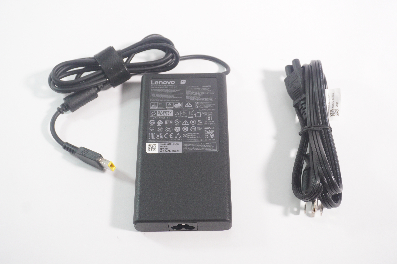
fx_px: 512
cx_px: 198
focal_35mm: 46
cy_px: 132
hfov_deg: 42.4
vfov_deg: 28.9
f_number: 5.6
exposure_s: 1/30
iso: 800
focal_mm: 31
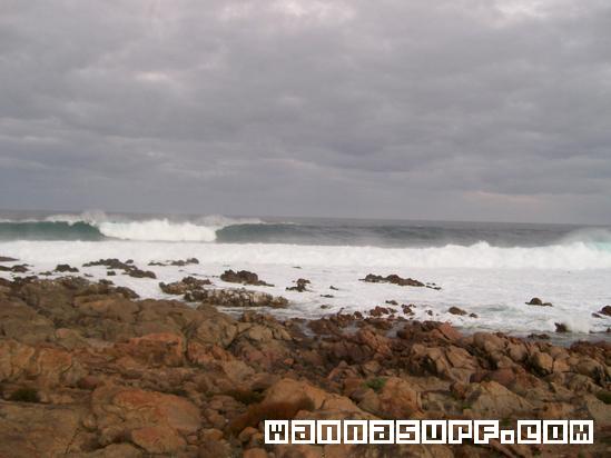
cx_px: 306
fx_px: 636
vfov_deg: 39.7
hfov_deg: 51.3
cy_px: 229
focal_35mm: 36
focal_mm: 6
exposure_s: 1/32
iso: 87
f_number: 2.7
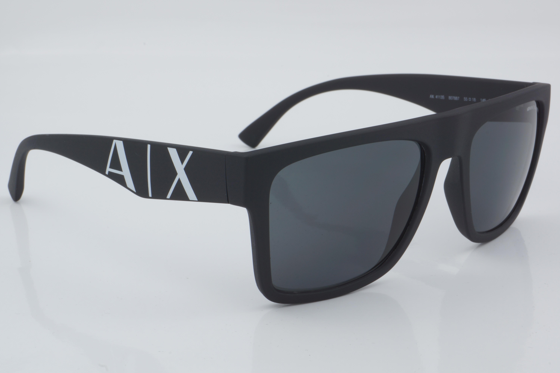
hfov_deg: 27.0
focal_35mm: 75
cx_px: 280
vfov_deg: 18.2
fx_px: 1167
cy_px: 186
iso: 100
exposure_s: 1/4
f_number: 32
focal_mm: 50
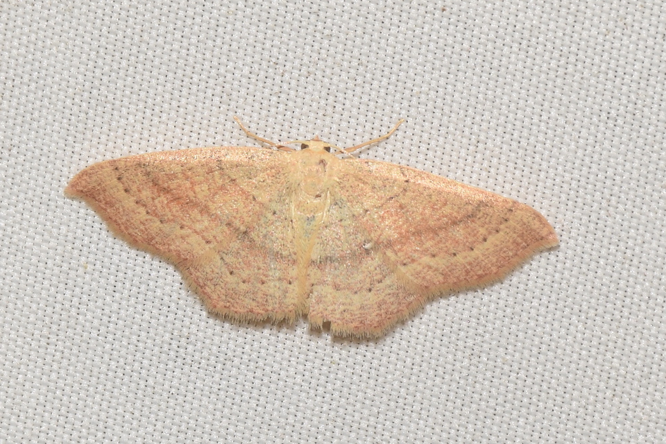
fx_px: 3885
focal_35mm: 210
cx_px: 333
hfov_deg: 9.8
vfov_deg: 6.5
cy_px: 222
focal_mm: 140
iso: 100
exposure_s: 1/60
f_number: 13
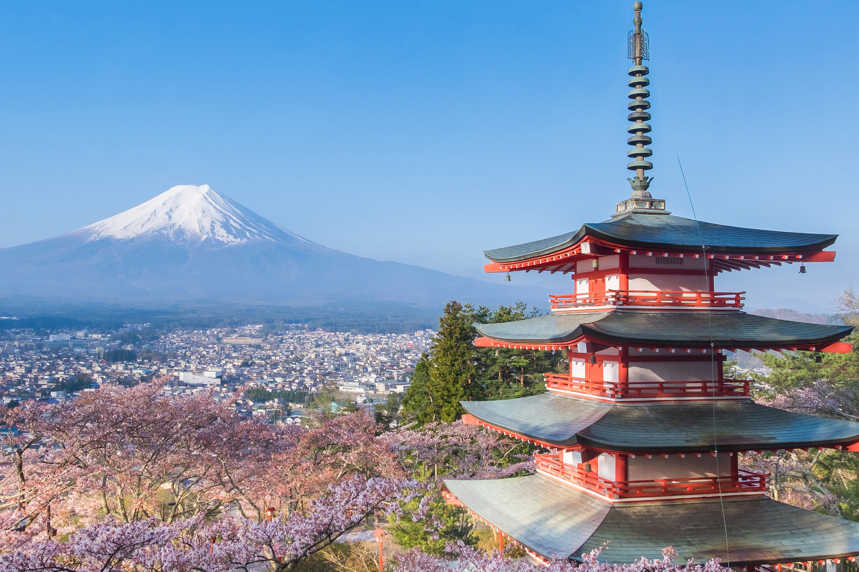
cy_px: 270
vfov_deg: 38.9
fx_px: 811
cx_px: 412
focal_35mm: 34
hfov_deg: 55.8
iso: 200
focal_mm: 19.2
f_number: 14
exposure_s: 1/125
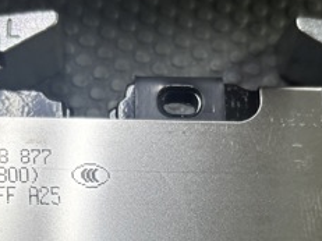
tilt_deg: -69.9
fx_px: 669
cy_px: 263
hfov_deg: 27.0
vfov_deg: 19.6
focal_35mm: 72
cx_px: 159
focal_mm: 5.96
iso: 100
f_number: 1.6
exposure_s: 1/121
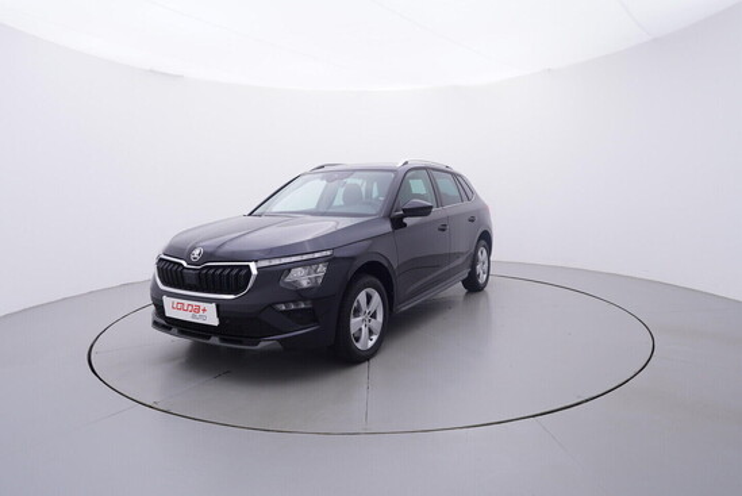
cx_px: 371
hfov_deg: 77.3
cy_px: 248
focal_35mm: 22
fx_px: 464
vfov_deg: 56.2
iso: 200
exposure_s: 1/80
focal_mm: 15
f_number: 5
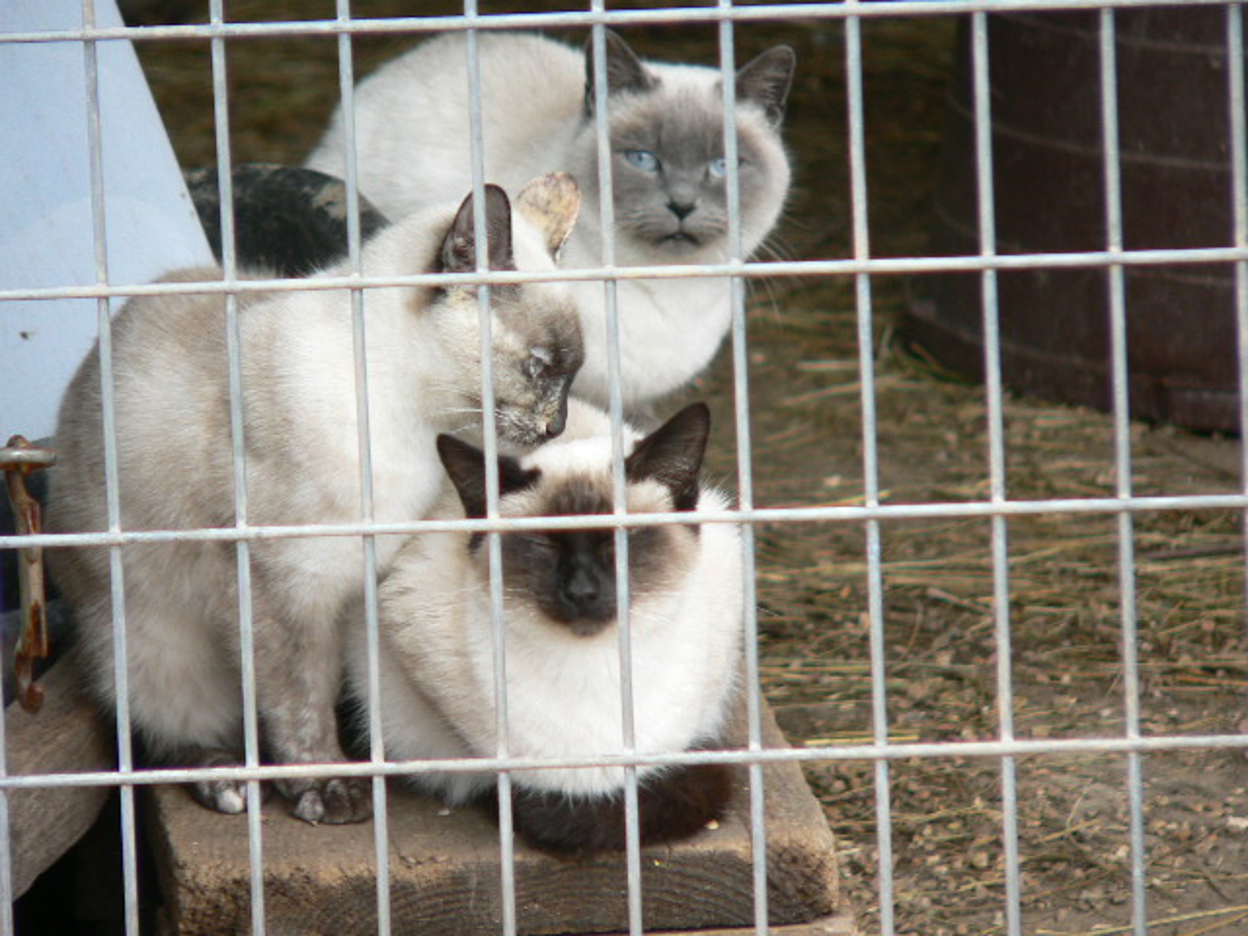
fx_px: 15575
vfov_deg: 3.4
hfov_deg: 4.6
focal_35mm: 432
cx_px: 624
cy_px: 468
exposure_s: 1/80
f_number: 2.8
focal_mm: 72
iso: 80
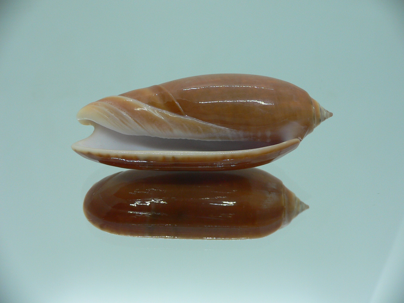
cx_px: 202
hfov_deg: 52.6
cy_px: 152
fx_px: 408
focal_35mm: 35
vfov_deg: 40.7
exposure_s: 1/60
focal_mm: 4.6
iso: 80
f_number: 2.8
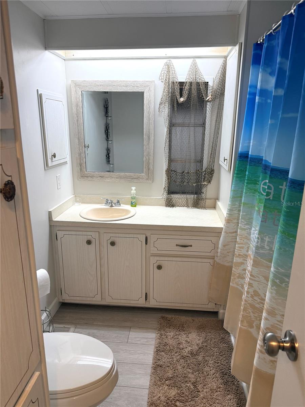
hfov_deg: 56.8
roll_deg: -0.9
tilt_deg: -14.0
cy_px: 204
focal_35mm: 24
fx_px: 282
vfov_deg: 71.6
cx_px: 152
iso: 125
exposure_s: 1/146
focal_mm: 6.76
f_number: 1.78
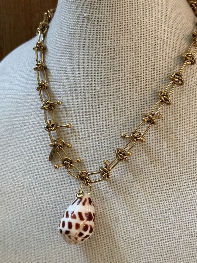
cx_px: 122
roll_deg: -0.6
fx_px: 501
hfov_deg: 22.2
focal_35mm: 66
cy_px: 129
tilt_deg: -20.6
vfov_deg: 29.4
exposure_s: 1/33
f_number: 1.78
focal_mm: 6.76
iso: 250
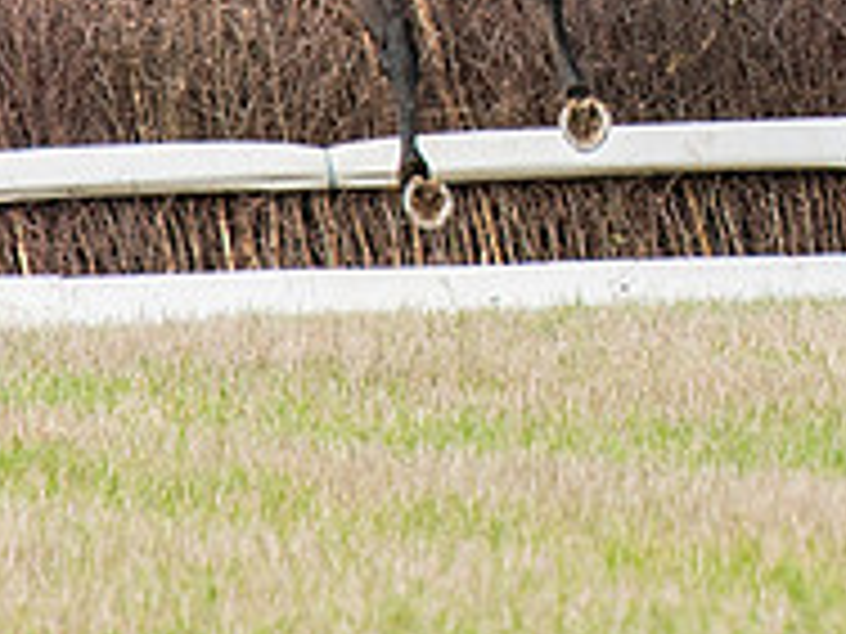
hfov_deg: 1.3
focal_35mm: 1543
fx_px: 37710
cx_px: 1174
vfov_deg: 1.0
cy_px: -462
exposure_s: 1/1250
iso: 400
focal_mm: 200
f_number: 4
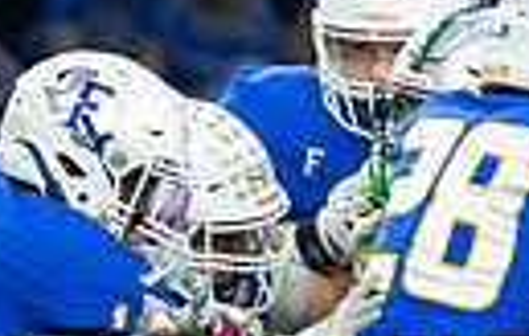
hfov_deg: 1.7
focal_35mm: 1258
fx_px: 18224
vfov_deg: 1.1
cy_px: 437
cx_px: -396
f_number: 2.8
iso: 4000
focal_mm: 200
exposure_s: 1/1250
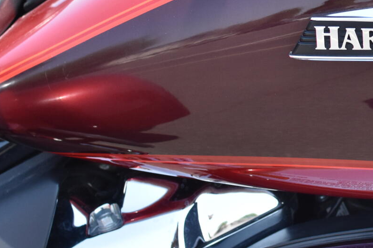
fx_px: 1380
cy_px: 46
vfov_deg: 10.3
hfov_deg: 15.0
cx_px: 415
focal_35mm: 133
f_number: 4.5
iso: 800
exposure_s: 1/1600
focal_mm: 35
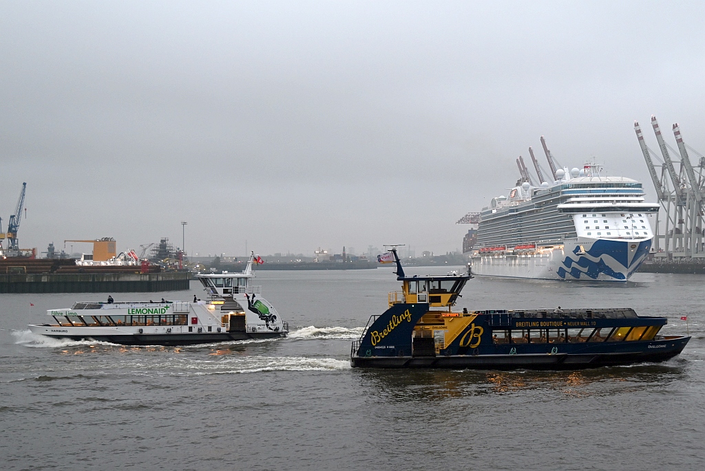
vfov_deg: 30.6
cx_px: 352
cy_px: 236
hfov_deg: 44.5
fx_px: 863
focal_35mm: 44
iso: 900
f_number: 4
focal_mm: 44
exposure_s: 1/125
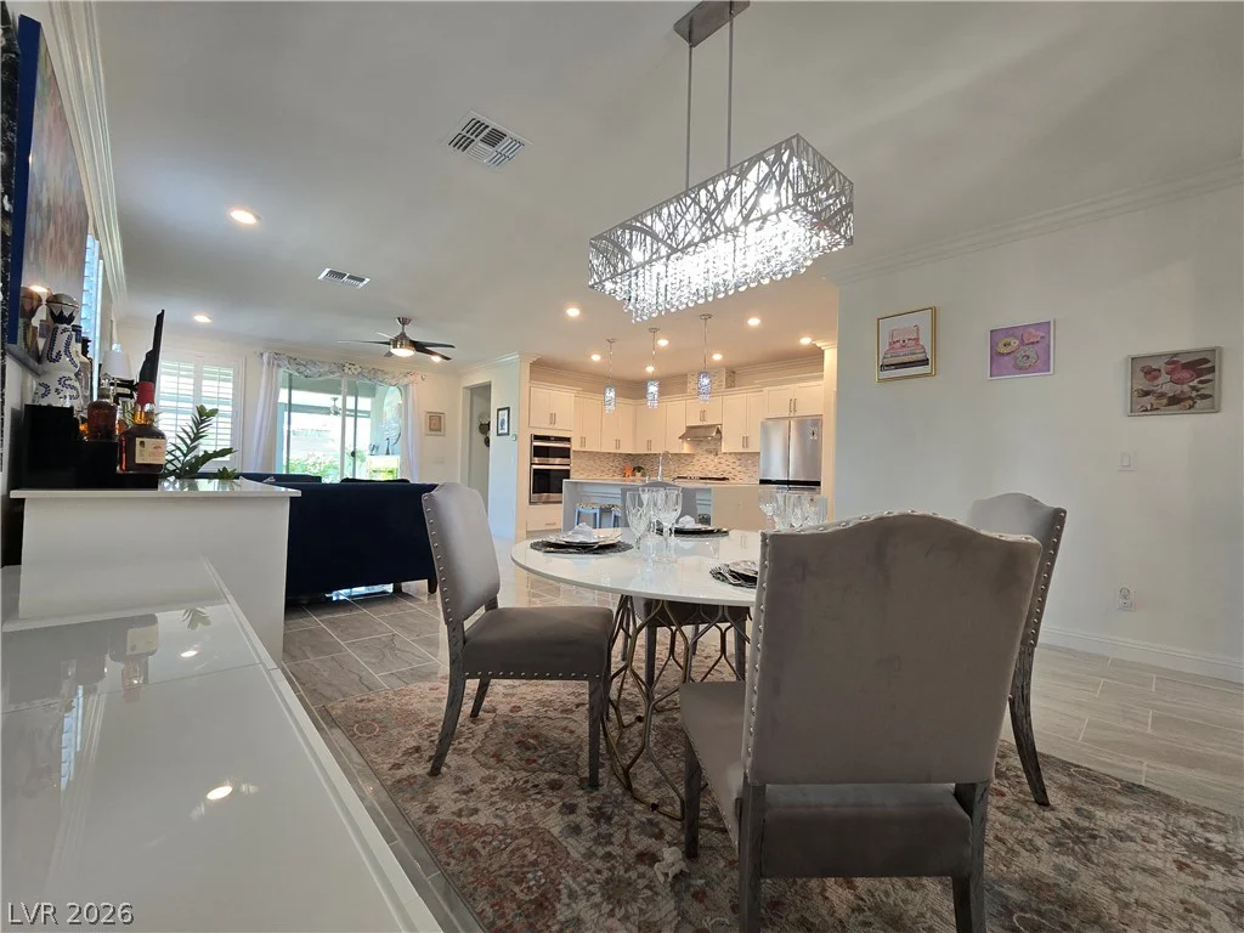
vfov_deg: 89.9
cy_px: 466
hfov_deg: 106.2
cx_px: 622
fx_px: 467
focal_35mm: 13
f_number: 2.2
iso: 80
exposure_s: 1/60
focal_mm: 2.2
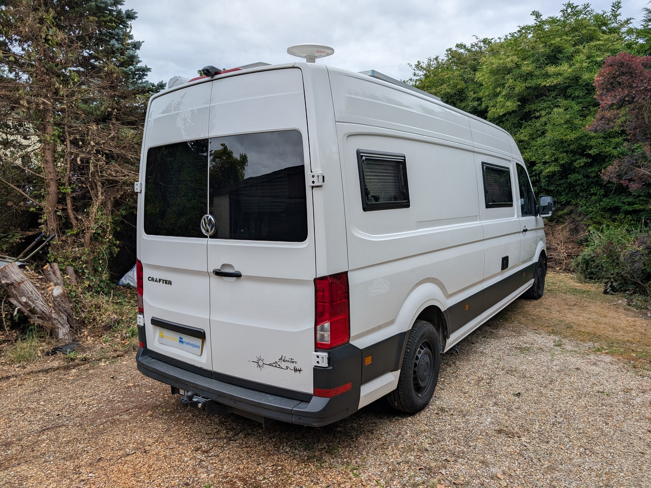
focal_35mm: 24
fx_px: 451
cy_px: 244
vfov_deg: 56.8
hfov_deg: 71.6
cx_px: 326
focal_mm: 6.9
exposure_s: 1/1167
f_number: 1.68
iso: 21
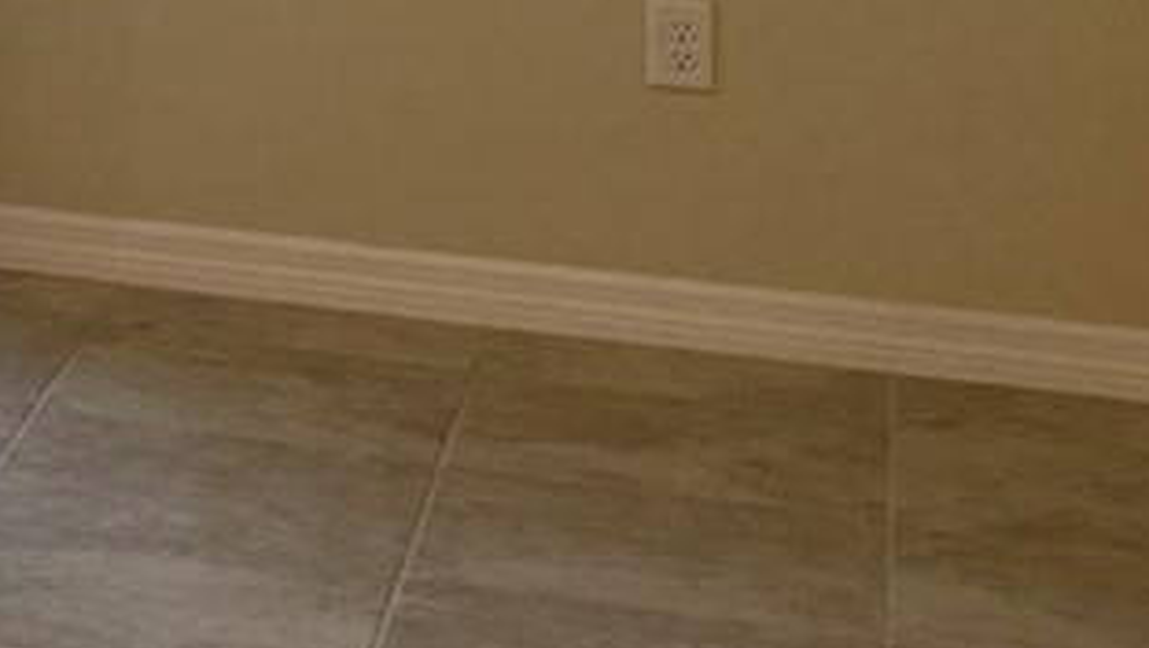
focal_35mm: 134
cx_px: -1657
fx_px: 4085
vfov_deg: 8.5
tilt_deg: -0.7
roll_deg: +1.1
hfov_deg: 12.4
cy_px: -711
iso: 160
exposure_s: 1/183
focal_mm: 6.76
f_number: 1.78
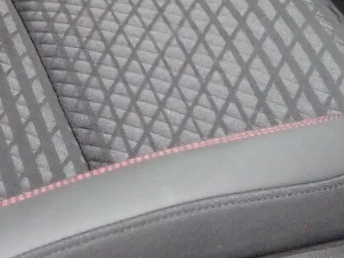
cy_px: -95
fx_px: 1440
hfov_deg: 13.6
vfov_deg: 10.0
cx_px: 176
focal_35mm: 145
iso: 500
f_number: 2
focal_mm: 4.5
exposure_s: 1/30
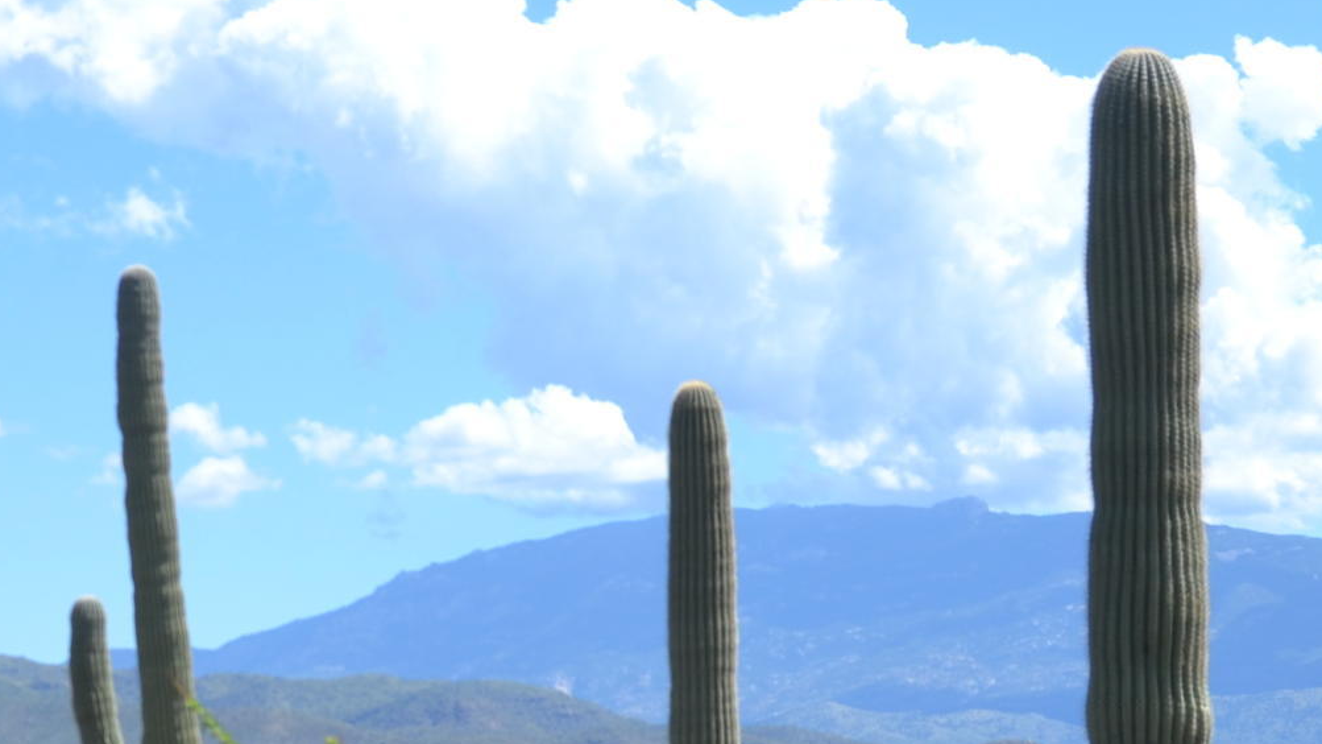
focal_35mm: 141
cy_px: 835
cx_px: -18
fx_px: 4942
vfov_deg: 8.5
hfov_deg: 15.0
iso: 100
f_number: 8
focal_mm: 30
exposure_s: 1/250
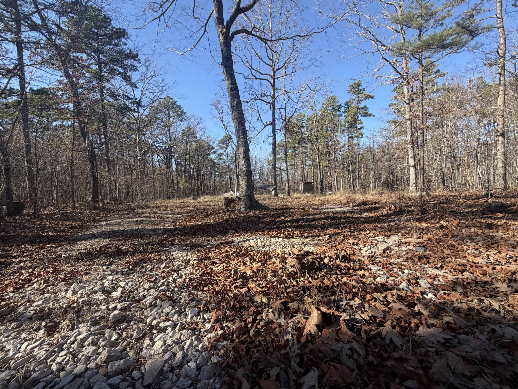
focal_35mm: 14
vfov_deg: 85.7
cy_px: 194
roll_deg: +3.6
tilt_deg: -2.3
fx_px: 209
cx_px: 259
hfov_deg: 102.1
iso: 40
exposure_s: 1/502
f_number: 2.2
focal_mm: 2.22
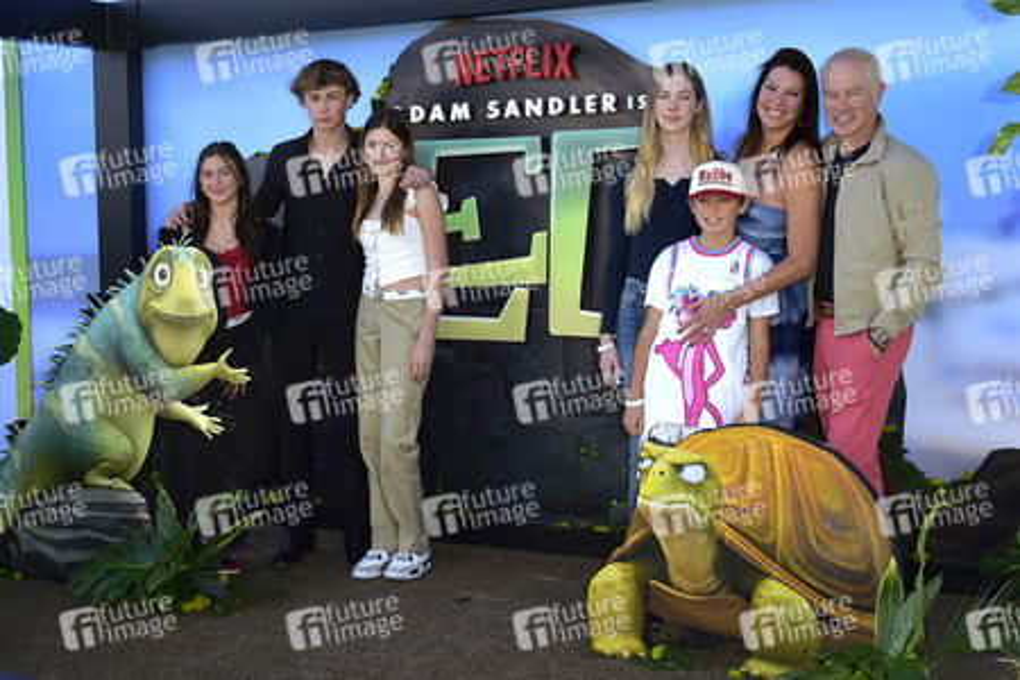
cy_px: 340
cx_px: 510
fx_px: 992
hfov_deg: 54.4
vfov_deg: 37.9
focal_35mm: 35
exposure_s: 1/250
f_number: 7.1
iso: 125
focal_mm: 35
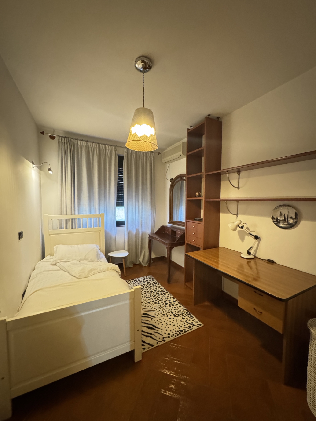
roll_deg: -1.5
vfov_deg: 102.1
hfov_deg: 85.7
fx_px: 170
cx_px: 158
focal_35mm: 14
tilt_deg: -3.1
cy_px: 210
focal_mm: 2.22
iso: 1250
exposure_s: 1/25
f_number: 2.2
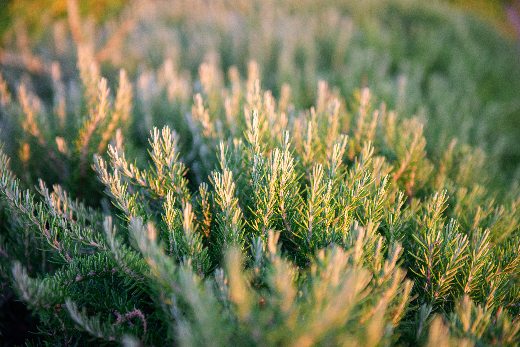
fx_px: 1011
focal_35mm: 70
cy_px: 174
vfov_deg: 19.5
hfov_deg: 28.8
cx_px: 260
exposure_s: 1/500
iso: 500
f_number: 2.8
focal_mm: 70
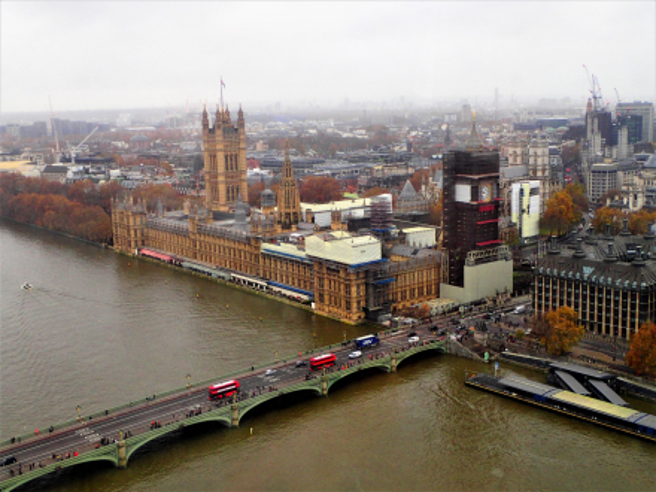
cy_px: 246
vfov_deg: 33.6
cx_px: 328
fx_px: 815
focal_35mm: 43
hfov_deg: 43.9
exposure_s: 1/100
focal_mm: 7.86
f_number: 4
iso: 100
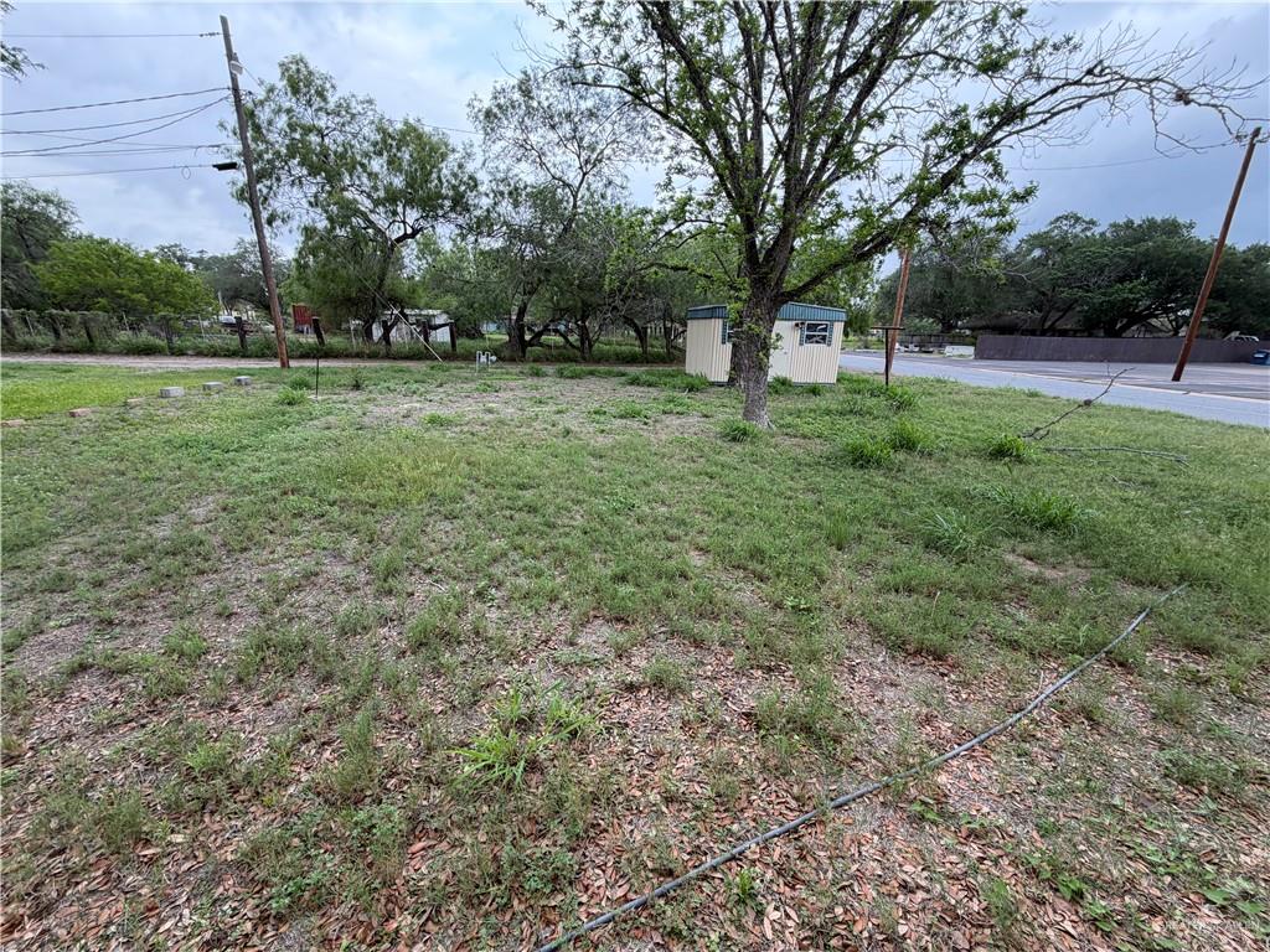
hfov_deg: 102.1
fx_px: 514
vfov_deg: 85.7
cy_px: 476
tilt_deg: -16.6
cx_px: 635
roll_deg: -1.2
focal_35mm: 14
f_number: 2.2
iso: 40
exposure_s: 1/213
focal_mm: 2.22
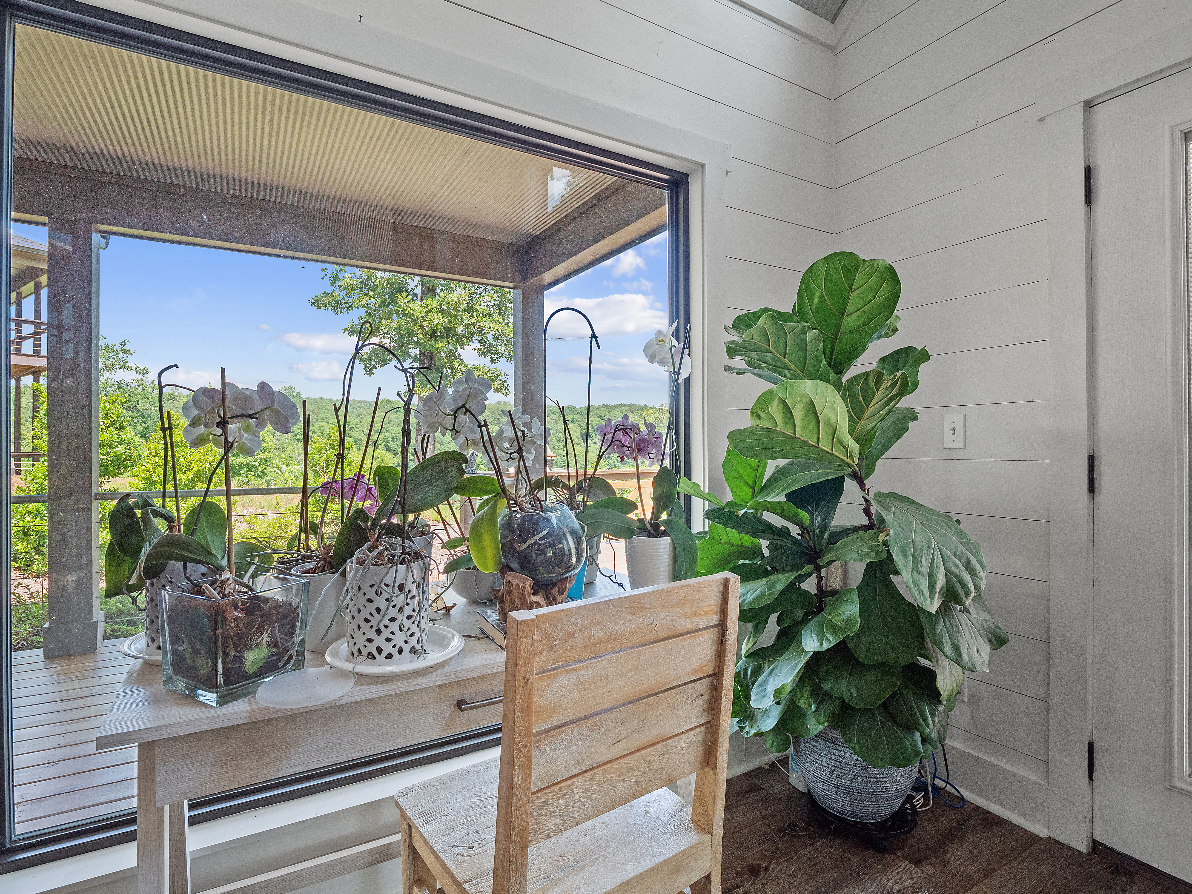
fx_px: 551
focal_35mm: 16
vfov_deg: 78.1
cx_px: 596
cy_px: 447
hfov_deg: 94.5
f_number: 5.6
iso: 400
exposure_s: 1/60
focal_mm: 8
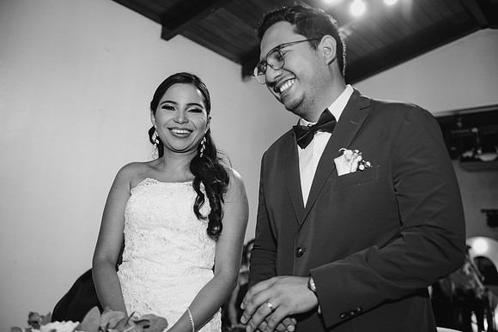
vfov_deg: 37.9
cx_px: 249
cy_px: 166
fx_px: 484
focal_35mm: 35
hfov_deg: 54.4
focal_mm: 35
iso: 1000
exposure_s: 1/125
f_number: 2.8
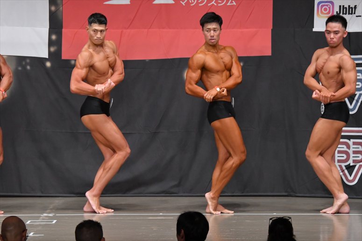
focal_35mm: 202
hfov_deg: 10.2
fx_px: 2030
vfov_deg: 6.8
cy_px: 120
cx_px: 181
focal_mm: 135
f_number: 5.6
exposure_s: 1/400
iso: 5000
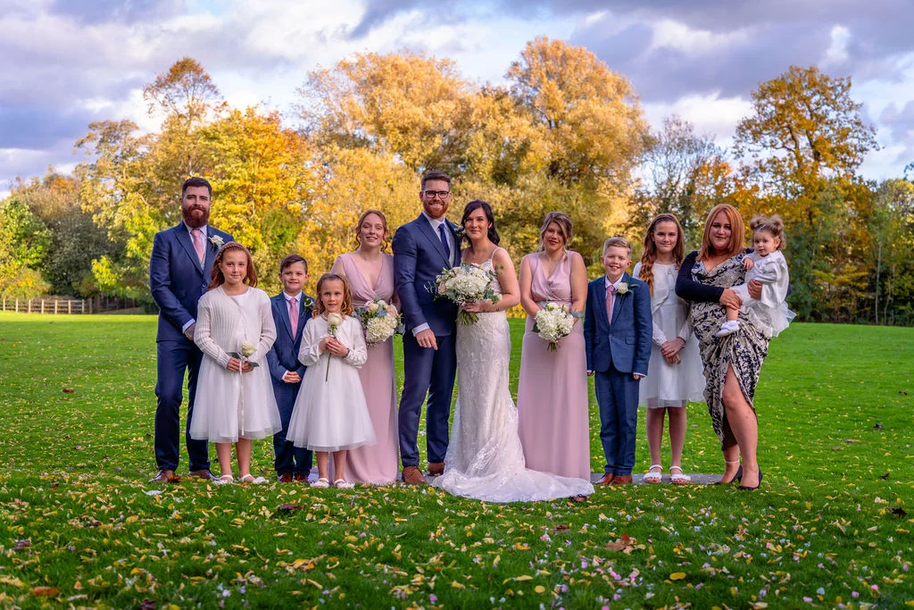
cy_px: 305
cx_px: 457
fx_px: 965
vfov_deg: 35.1
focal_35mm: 38
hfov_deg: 50.7
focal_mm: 38
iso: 100
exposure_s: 1/250
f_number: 2.8
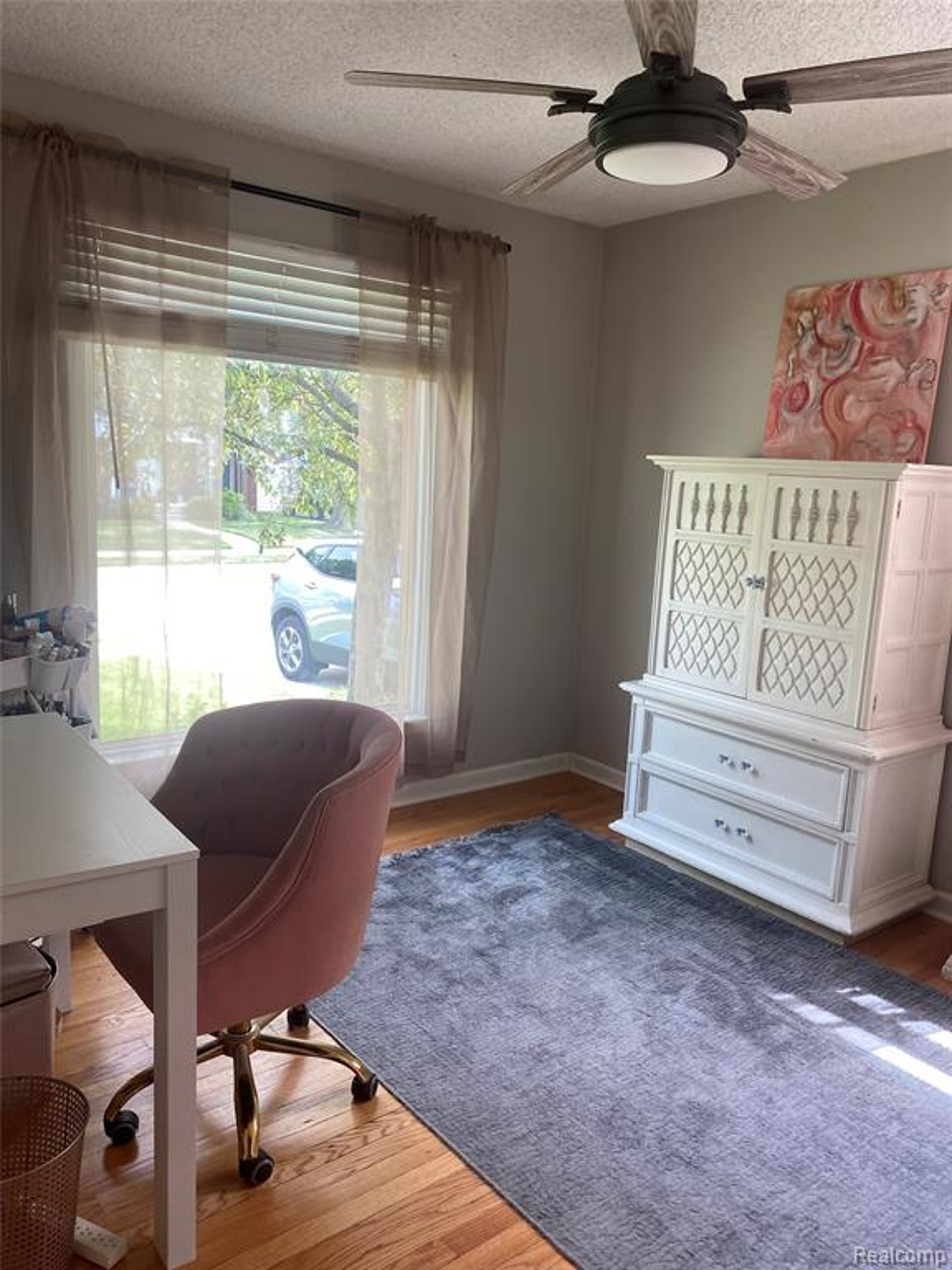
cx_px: 476
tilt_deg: -10.9
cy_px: 635
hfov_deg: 53.1
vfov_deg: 67.3
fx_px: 953
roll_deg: -1.0
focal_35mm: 26
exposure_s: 1/120
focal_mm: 4.25
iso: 64
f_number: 1.8
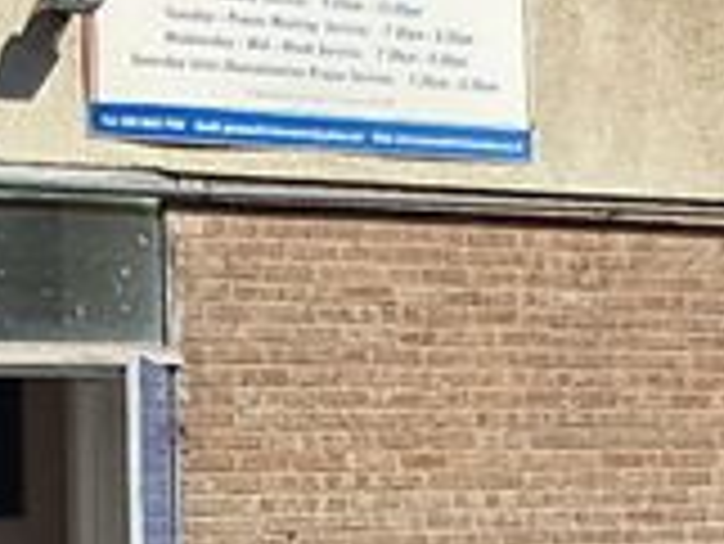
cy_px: 452
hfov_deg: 17.8
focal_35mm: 110
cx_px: 450
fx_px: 2302
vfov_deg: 13.4
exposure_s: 1/1618
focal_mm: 1.64
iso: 40
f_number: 2.2
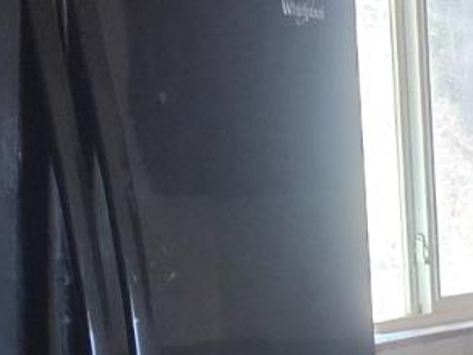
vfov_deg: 12.3
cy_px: 393
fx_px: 1612
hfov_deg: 15.7
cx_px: 640
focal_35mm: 118
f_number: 1.8
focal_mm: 5.4
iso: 400
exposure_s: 1/120
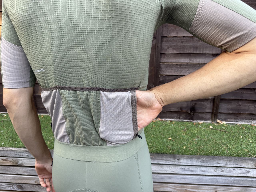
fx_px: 177
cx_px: 128
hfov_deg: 71.6
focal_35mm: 24
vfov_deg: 56.8
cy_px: 96
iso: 100
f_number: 1.78
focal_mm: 6.76
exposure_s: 1/121
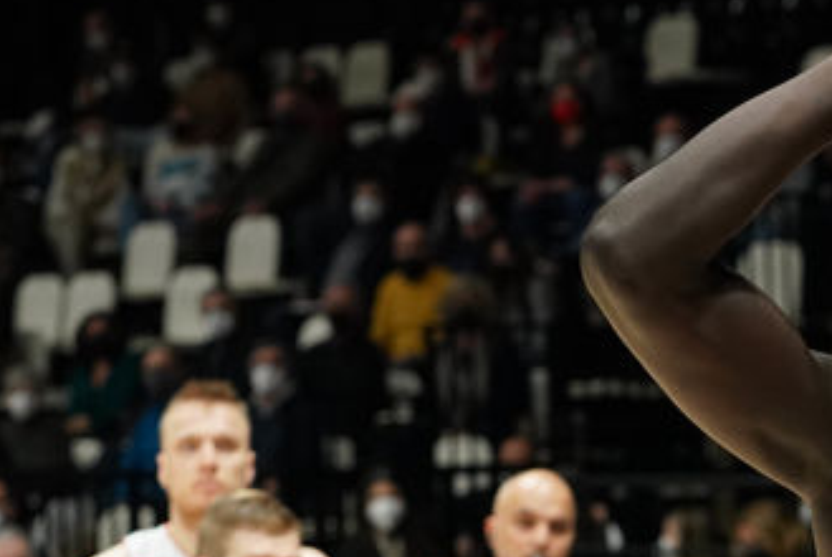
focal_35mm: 229
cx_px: 974
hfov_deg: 8.9
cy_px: 616
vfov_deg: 6.0
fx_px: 5297
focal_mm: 82
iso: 3200
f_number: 4.5
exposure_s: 1/1000
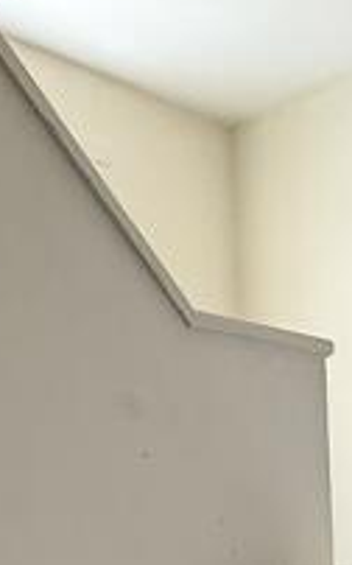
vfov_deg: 26.2
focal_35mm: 67
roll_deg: +1.9
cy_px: 731
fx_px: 1030
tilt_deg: -8.2
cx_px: 244
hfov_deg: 19.3
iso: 320
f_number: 2.2
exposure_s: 1/99
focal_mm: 2.22
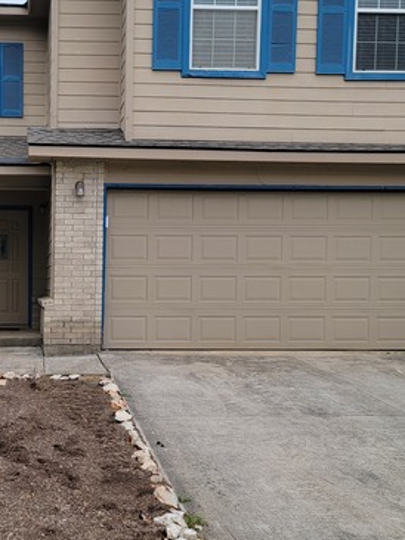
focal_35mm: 42
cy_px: 310
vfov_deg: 44.7
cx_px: 68
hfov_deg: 33.1
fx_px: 656
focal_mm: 6.7
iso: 16
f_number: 1.8
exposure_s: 1/738
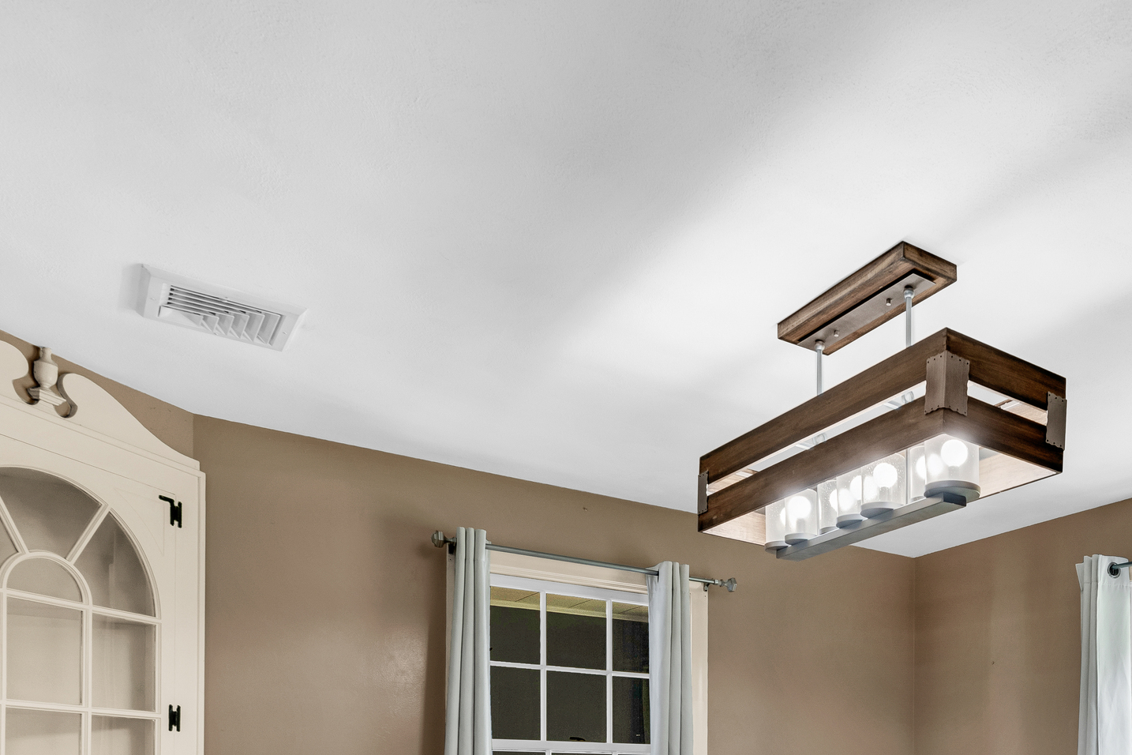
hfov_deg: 54.8
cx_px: 994
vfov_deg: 38.1
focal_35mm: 30
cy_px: 777
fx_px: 943
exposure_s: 1/320
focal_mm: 14
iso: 250
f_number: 8
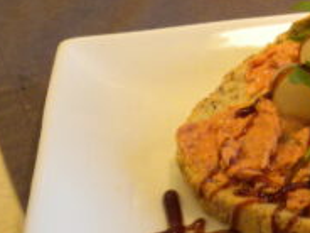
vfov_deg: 11.4
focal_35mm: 129
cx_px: 462
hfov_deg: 14.3
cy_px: 20
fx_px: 1155
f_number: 3.5
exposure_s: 1/76.2
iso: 267
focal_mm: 6.6
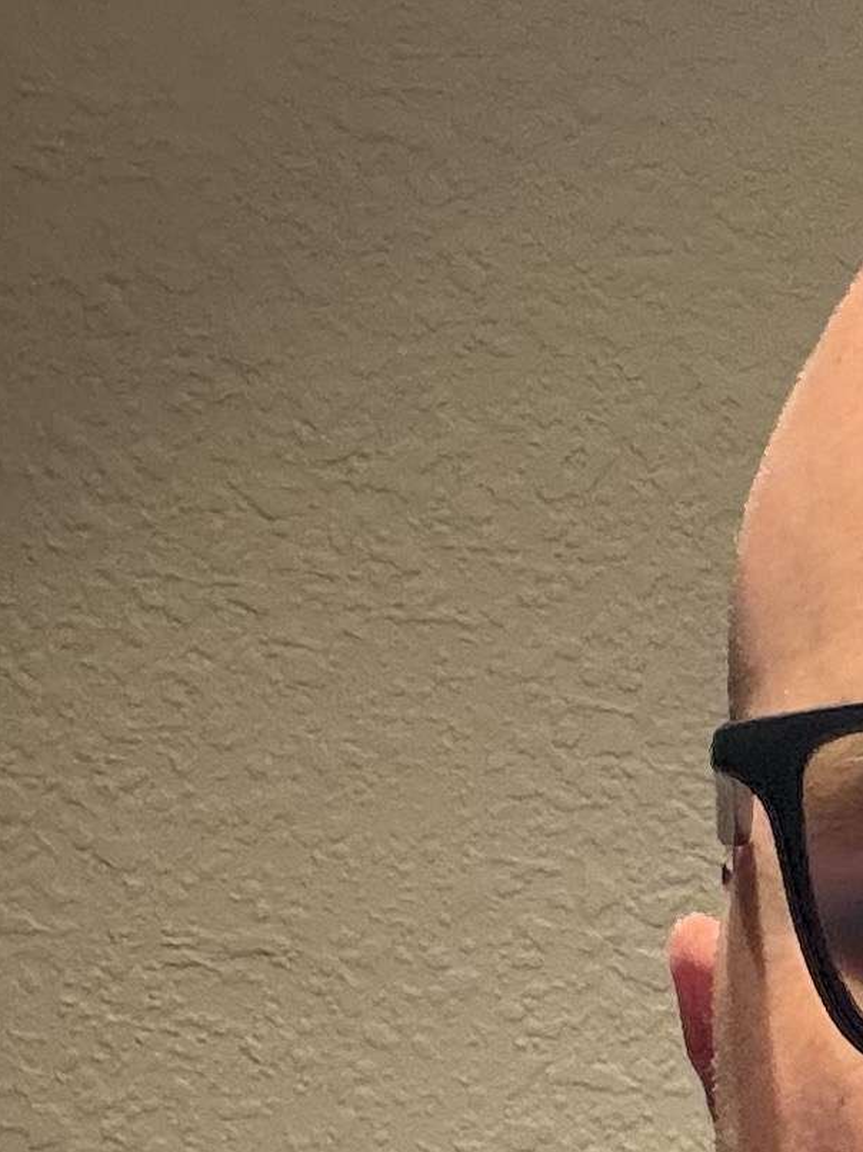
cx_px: 1536
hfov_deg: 11.9
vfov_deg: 16.6
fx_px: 3825
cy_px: 1279
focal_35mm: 115
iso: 320
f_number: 1.9
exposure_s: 1/40
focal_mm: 2.71
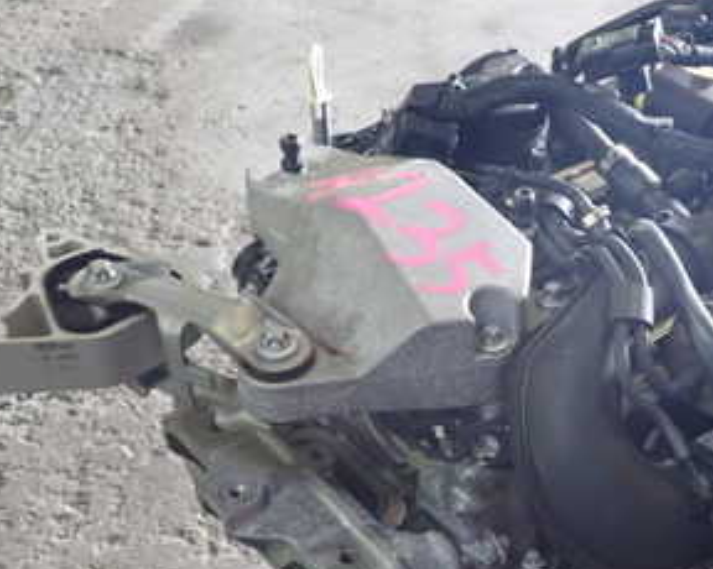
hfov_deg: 30.4
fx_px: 1286
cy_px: 448
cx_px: 545
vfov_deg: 24.6
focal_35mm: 61
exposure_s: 1/30
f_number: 2.3
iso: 320
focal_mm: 5.4
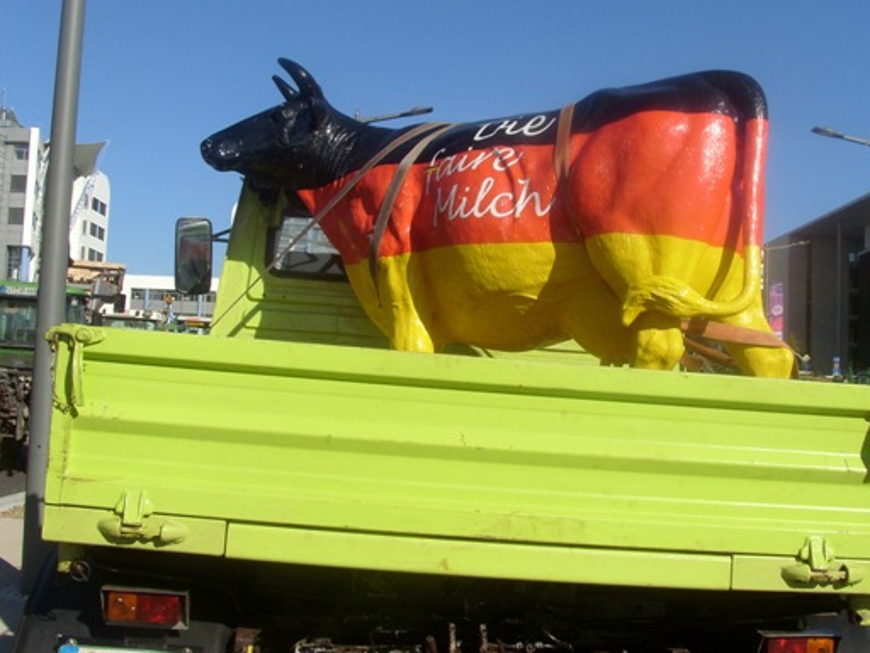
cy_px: 279
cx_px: 477
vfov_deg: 32.1
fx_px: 1131
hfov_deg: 42.0
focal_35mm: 45
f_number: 5.5
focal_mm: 6
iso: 80
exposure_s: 1/750
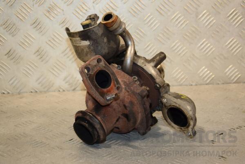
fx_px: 459
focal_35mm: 68
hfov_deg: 29.9
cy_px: 82
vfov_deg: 20.2
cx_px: 122
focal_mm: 45
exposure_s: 1/200
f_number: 5.6
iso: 800
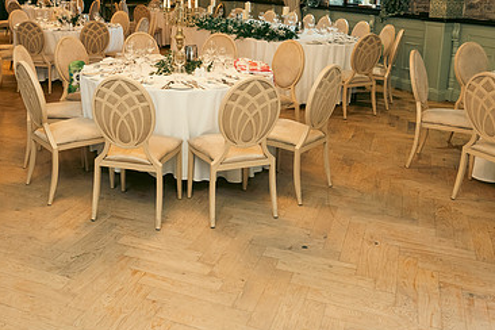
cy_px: 79
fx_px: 522
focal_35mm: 38
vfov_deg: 34.3
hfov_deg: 50.5
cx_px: 206
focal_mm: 24
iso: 2500
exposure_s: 1/160
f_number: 3.5
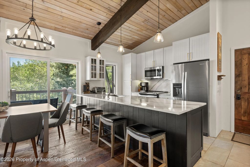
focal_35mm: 19
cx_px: 125
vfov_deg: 64.6
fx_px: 132
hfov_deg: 86.9
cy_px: 84
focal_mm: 19
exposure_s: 1/10
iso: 640
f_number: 7.1
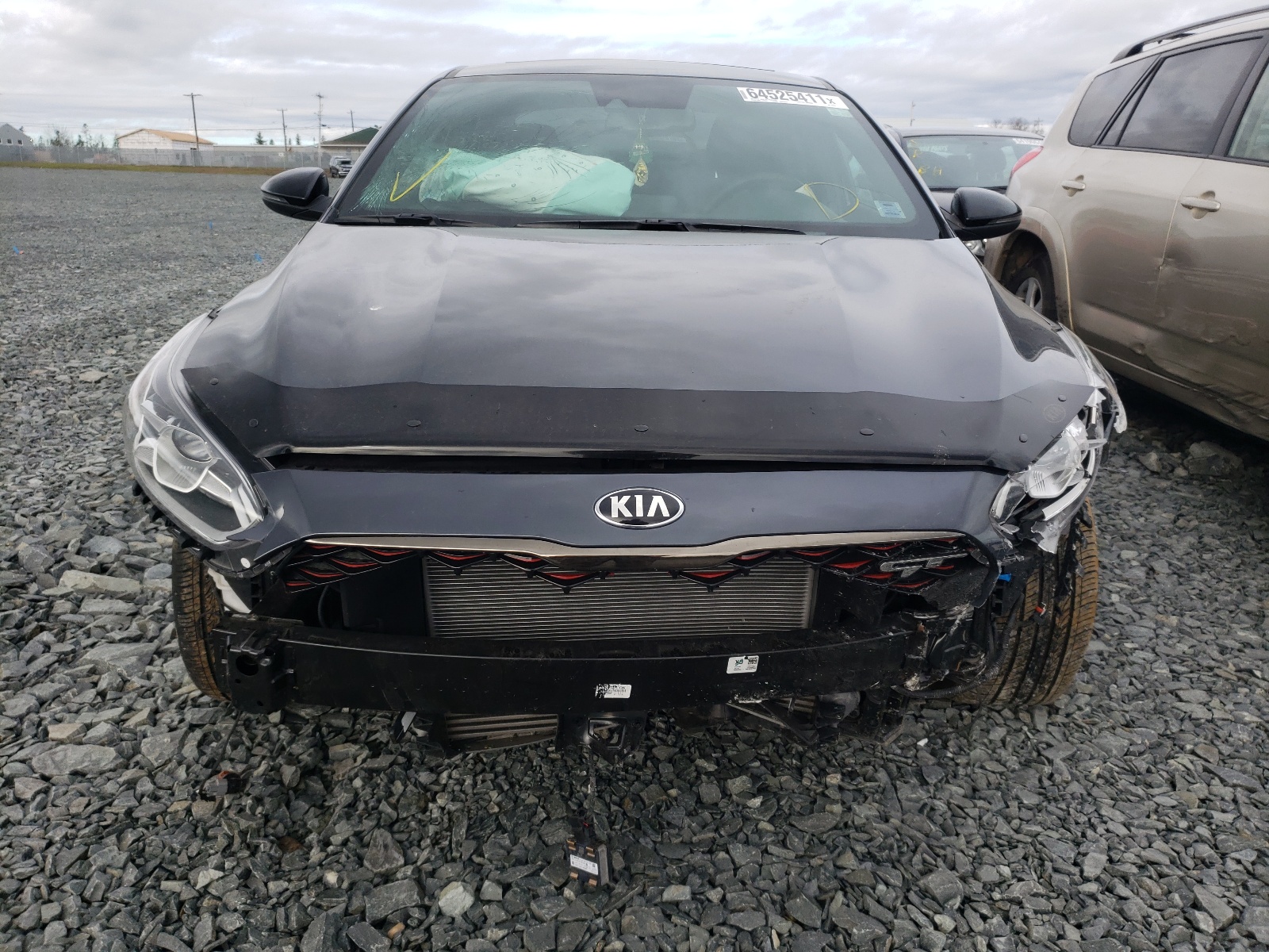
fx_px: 953
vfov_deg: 53.1
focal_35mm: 26
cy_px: 476
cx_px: 634
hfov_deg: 67.3
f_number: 1.5
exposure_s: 1/1000
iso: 50
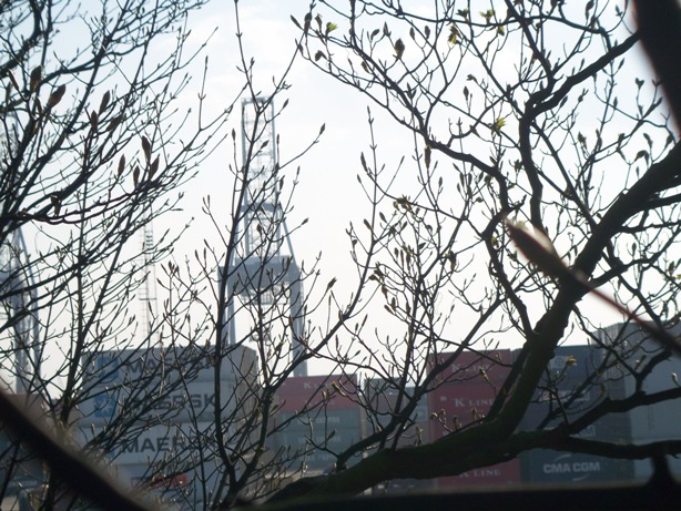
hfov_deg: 16.8
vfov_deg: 12.7
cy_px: 256
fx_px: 2303
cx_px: 340
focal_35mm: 117
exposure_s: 1/500
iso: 50
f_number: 4.4
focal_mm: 19.2
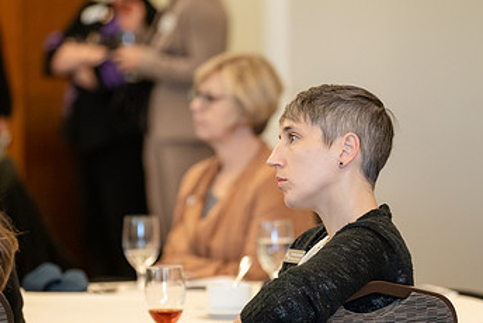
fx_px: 3102
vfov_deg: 6.0
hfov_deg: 8.9
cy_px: 221
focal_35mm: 231
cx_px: 309
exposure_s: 1/320
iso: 3200
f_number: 2.8
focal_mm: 135
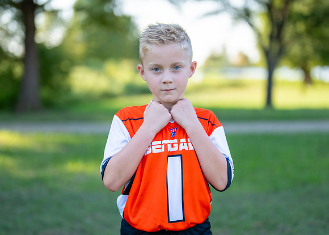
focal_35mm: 65
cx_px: 166
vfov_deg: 22.0
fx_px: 603
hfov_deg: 30.5
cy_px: 119
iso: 100
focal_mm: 50
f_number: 1.2
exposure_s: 1/1600
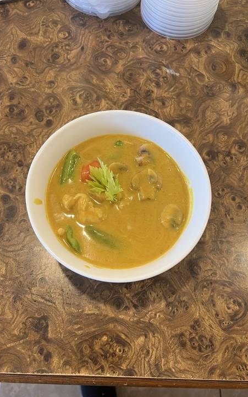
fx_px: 303
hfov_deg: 44.5
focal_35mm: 28
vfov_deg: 66.5
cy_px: 200
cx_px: 120
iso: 100
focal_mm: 5.7
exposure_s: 1/60
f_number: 1.5
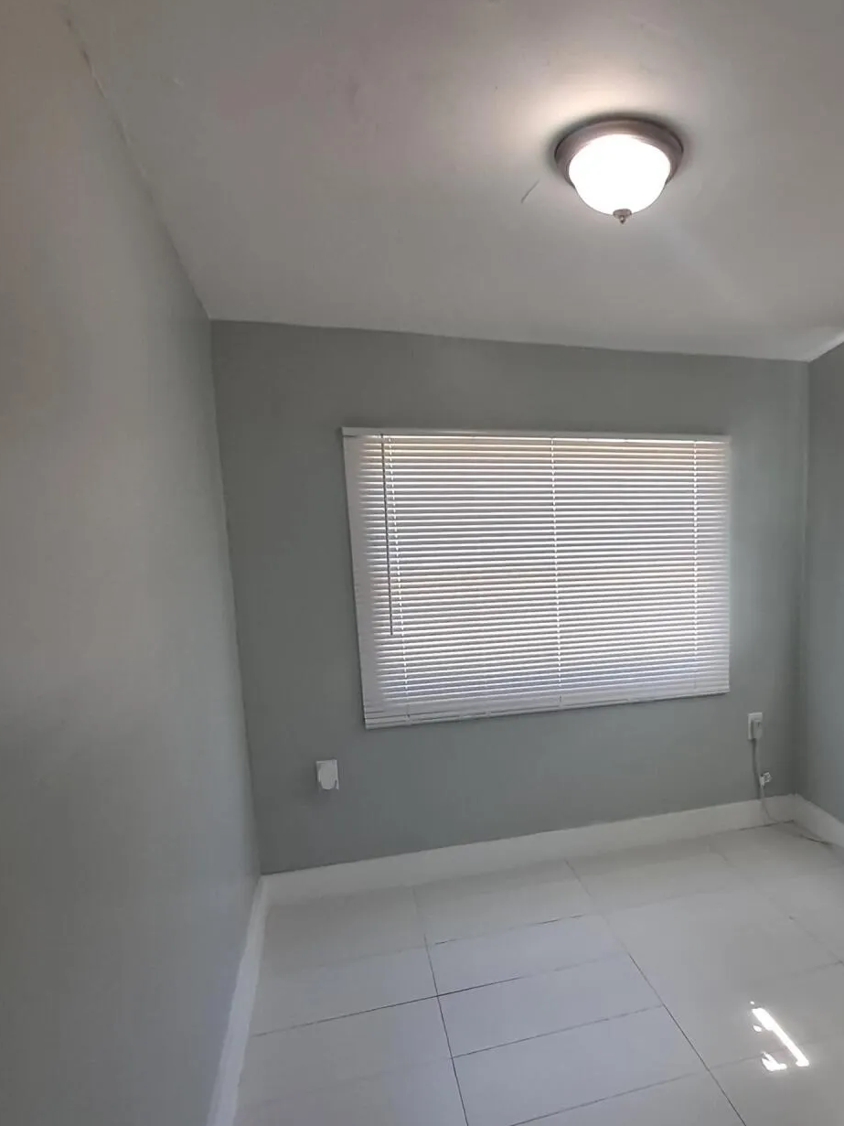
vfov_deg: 66.9
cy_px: 650
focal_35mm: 26
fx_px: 845
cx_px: 643
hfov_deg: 50.6
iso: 64
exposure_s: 1/50
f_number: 2.2
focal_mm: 1.64
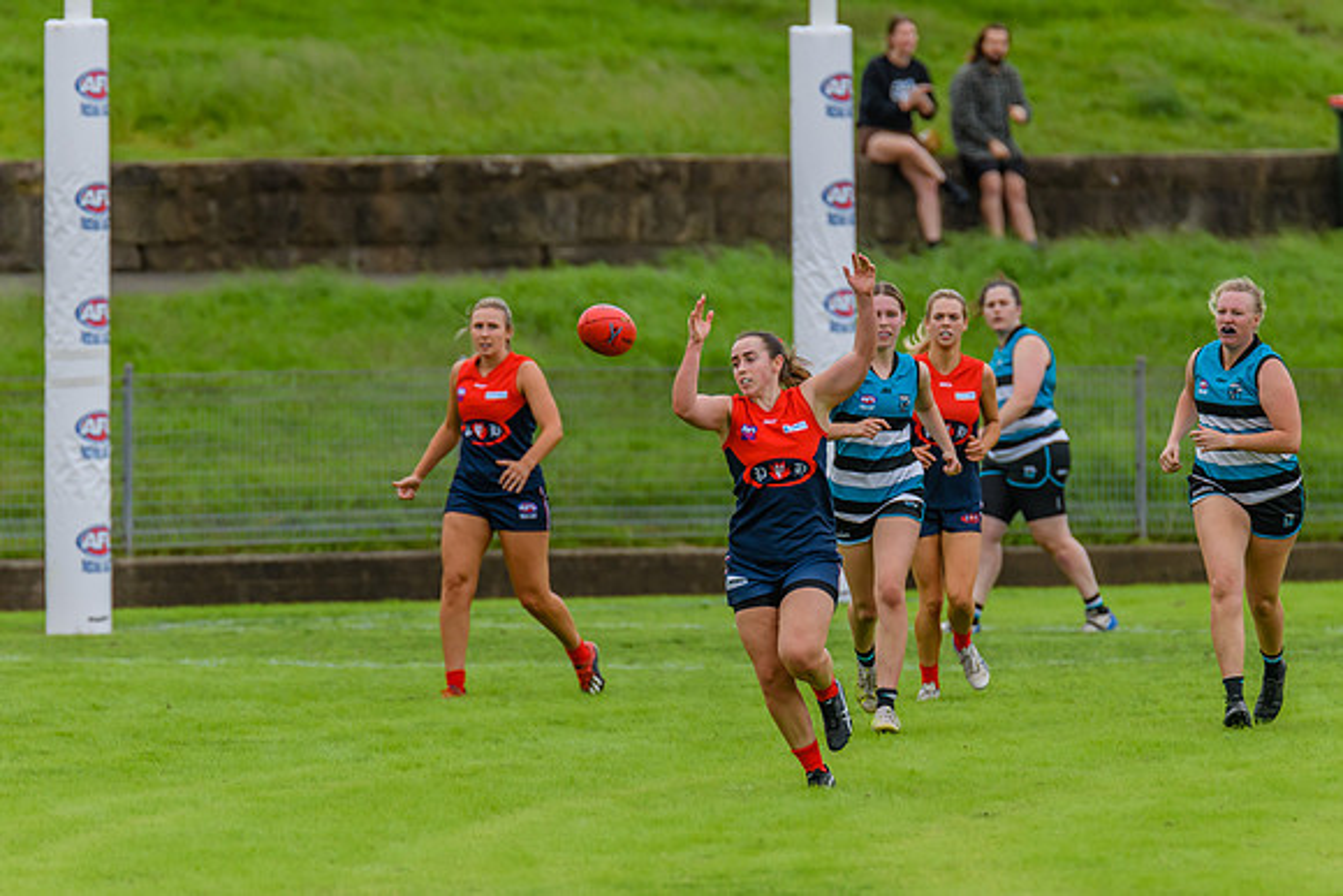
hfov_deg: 4.0
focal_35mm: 519
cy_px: 543
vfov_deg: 2.7
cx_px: 661
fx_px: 19369
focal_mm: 420
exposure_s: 1/2000
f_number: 5
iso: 800
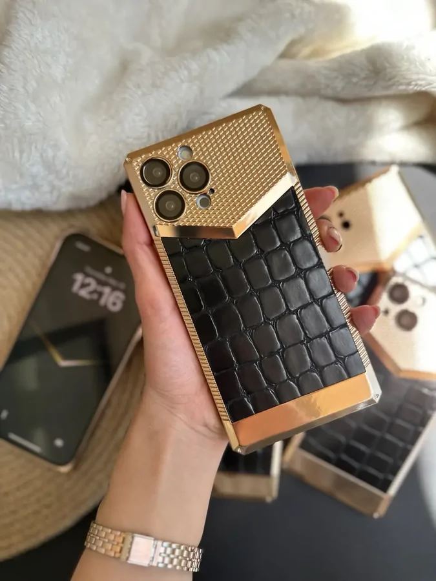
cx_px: 218
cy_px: 290
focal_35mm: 24
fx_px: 403
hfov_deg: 56.8
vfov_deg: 71.6
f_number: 1.78
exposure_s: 1/1009
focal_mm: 6.86
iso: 80
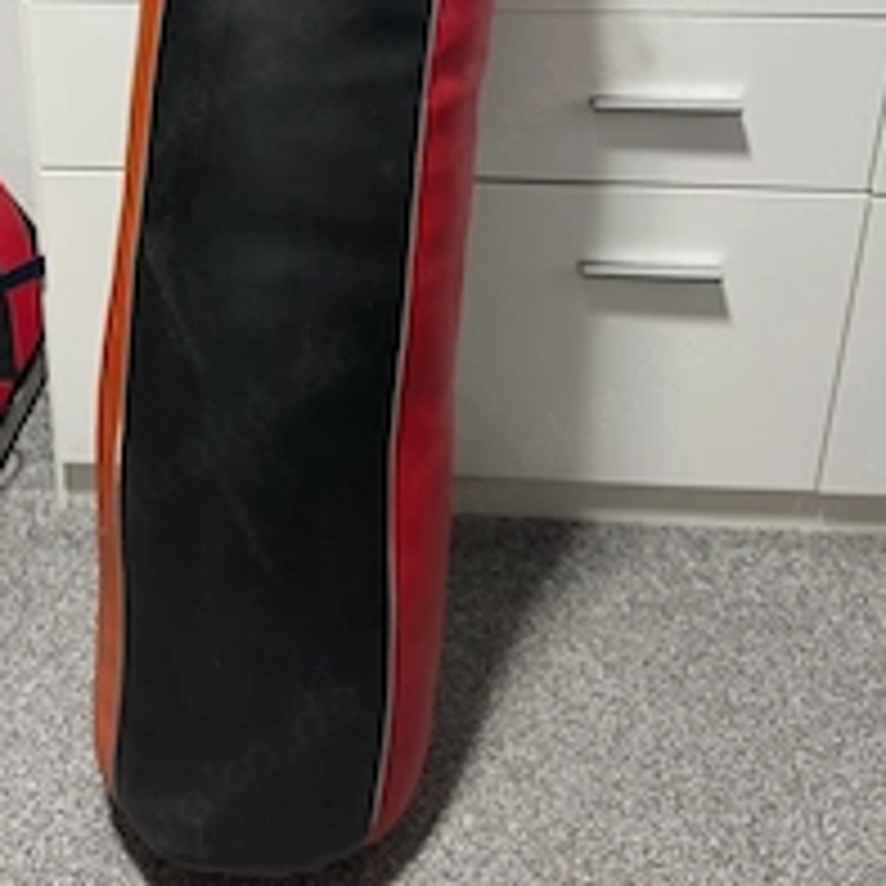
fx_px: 1245
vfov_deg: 37.2
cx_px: 328
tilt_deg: -21.1
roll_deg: -1.2
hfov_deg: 38.9
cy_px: 126
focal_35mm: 43
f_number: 1.78
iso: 250
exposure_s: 1/60
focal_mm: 6.76
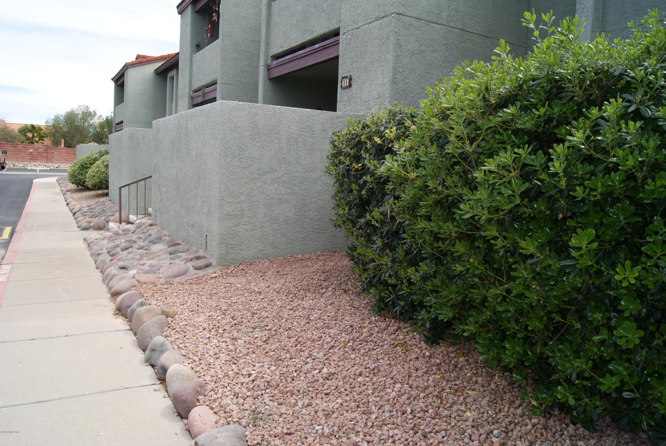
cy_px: 223
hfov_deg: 67.3
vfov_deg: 48.0
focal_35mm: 27
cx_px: 333
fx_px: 500
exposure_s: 1/160
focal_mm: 18
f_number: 9
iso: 100
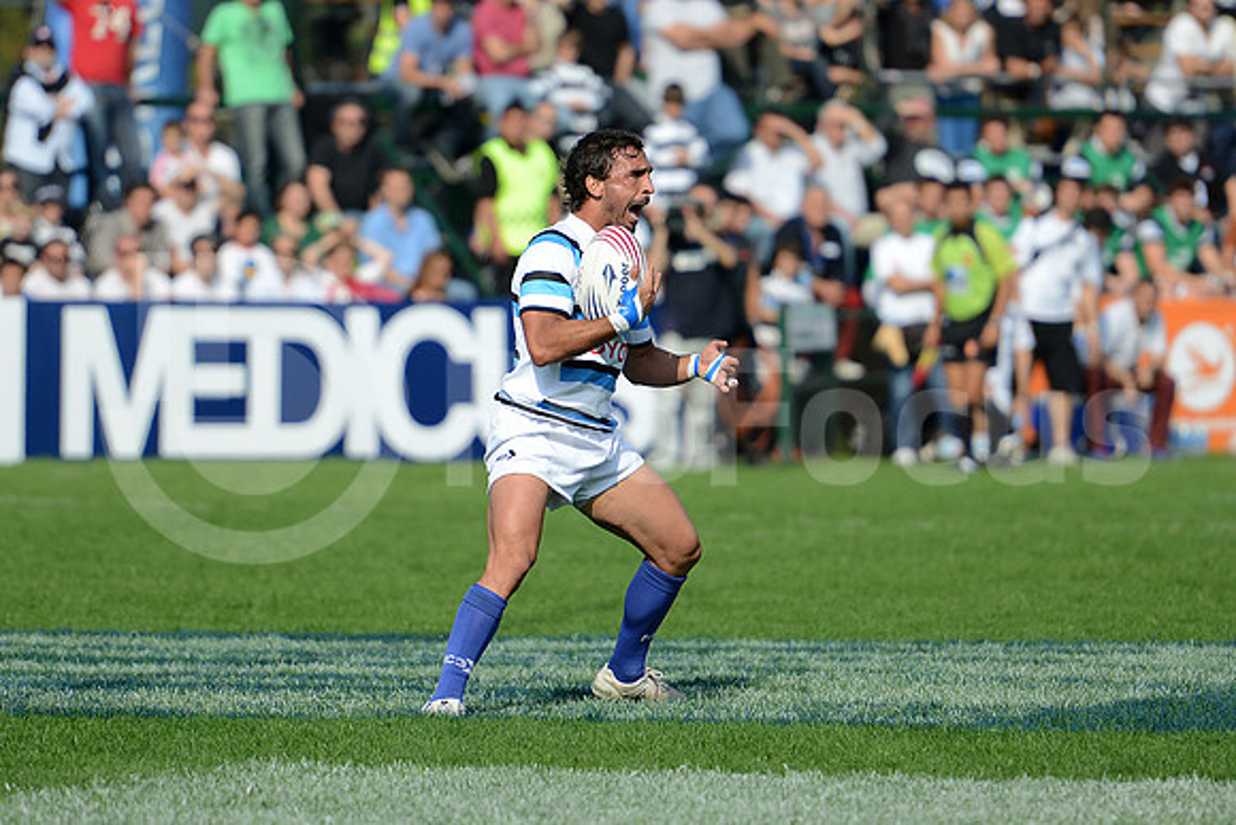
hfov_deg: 10.5
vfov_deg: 7.0
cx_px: 618
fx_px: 6696
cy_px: 412
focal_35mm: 195
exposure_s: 1/2500
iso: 250
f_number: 2.8
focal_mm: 195
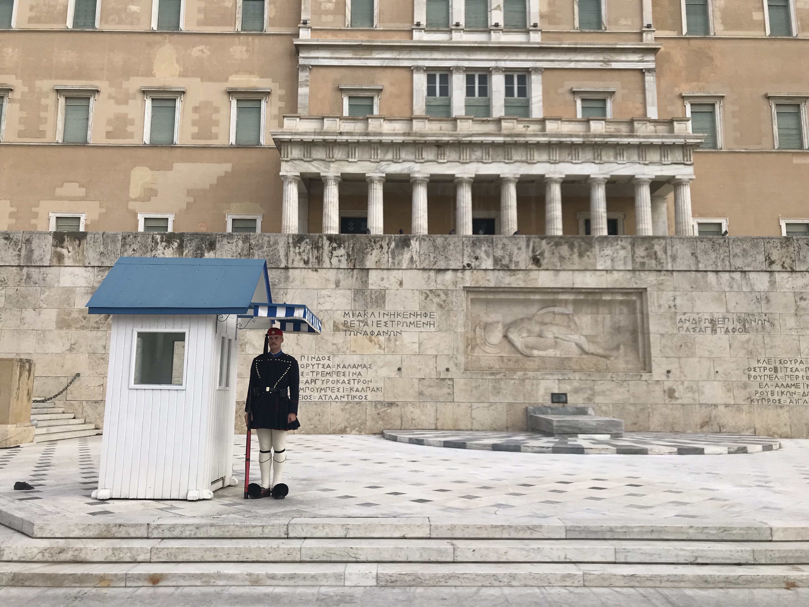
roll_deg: +0.4
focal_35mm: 28
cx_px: 404
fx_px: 654
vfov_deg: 49.7
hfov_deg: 63.4
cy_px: 304
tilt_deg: +7.9
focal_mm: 3.99
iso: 20
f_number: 1.8
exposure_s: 1/1953
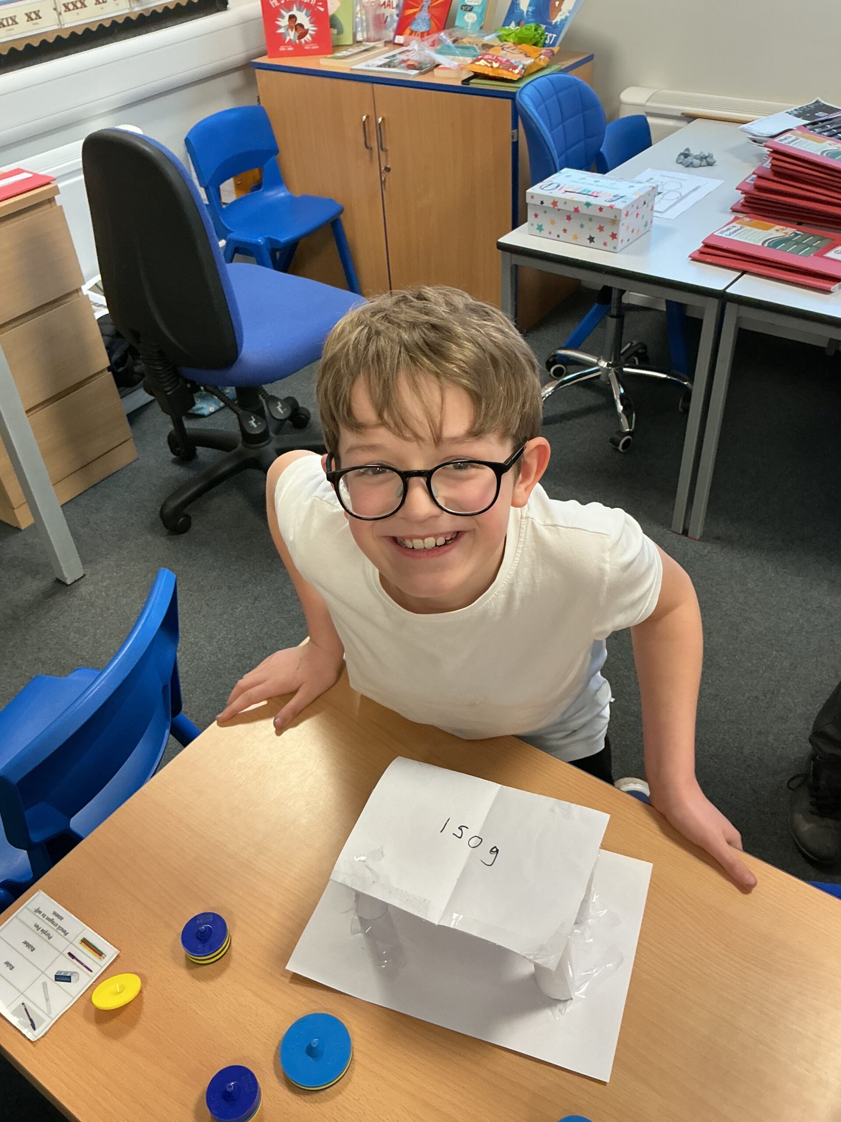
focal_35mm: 29
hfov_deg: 48.2
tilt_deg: -40.3
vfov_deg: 61.7
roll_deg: +5.0
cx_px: 420
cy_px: 561
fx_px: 939
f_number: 1.8
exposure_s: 1/60
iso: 125
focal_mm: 3
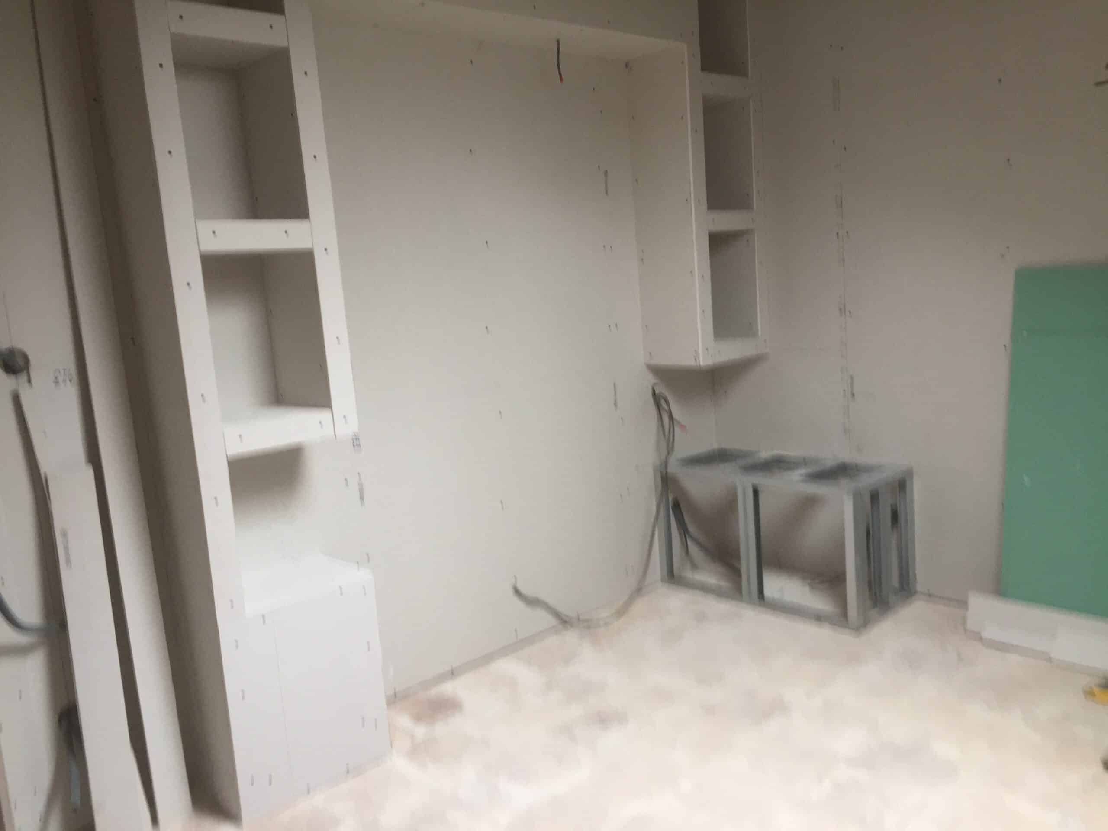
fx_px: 928
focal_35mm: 29
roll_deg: +5.2
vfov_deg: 48.2
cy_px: 416
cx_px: 554
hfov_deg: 61.7
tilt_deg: -4.5
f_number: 2.2
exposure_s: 1/33
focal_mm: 4.15
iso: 80
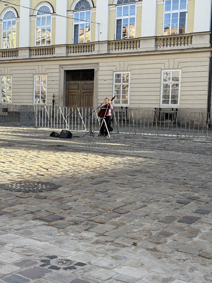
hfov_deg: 28.0
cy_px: 142
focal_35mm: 52
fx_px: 425
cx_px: 106
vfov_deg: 36.8
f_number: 1.6
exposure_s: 1/539
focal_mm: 5.96
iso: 32
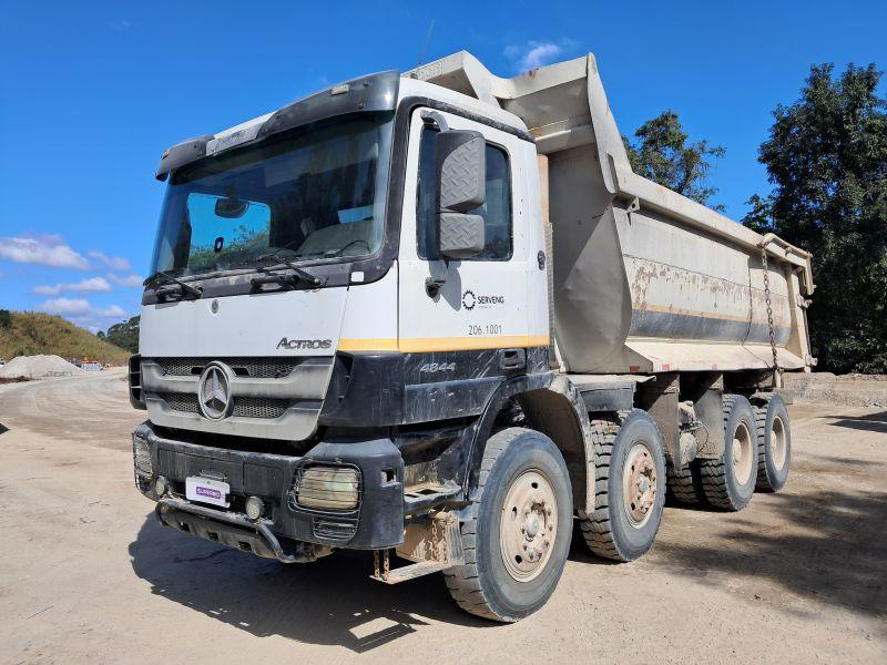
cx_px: 444
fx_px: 692
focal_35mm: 27
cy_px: 332
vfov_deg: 51.4
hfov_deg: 65.3
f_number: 1.8
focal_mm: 4
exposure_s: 1/722
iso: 50
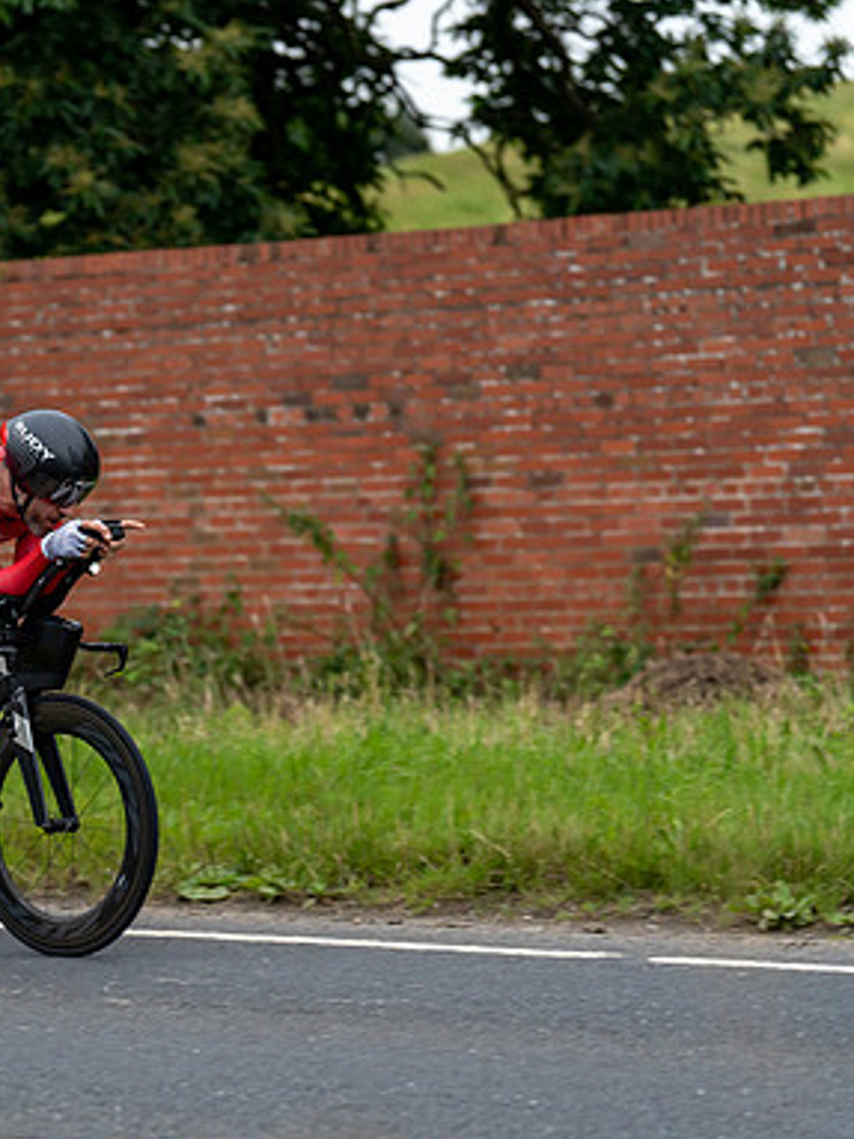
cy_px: 570
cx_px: 15
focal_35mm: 153
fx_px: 5036
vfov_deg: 12.9
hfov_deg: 9.6
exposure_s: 1/800
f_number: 2.8
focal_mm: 105
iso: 800
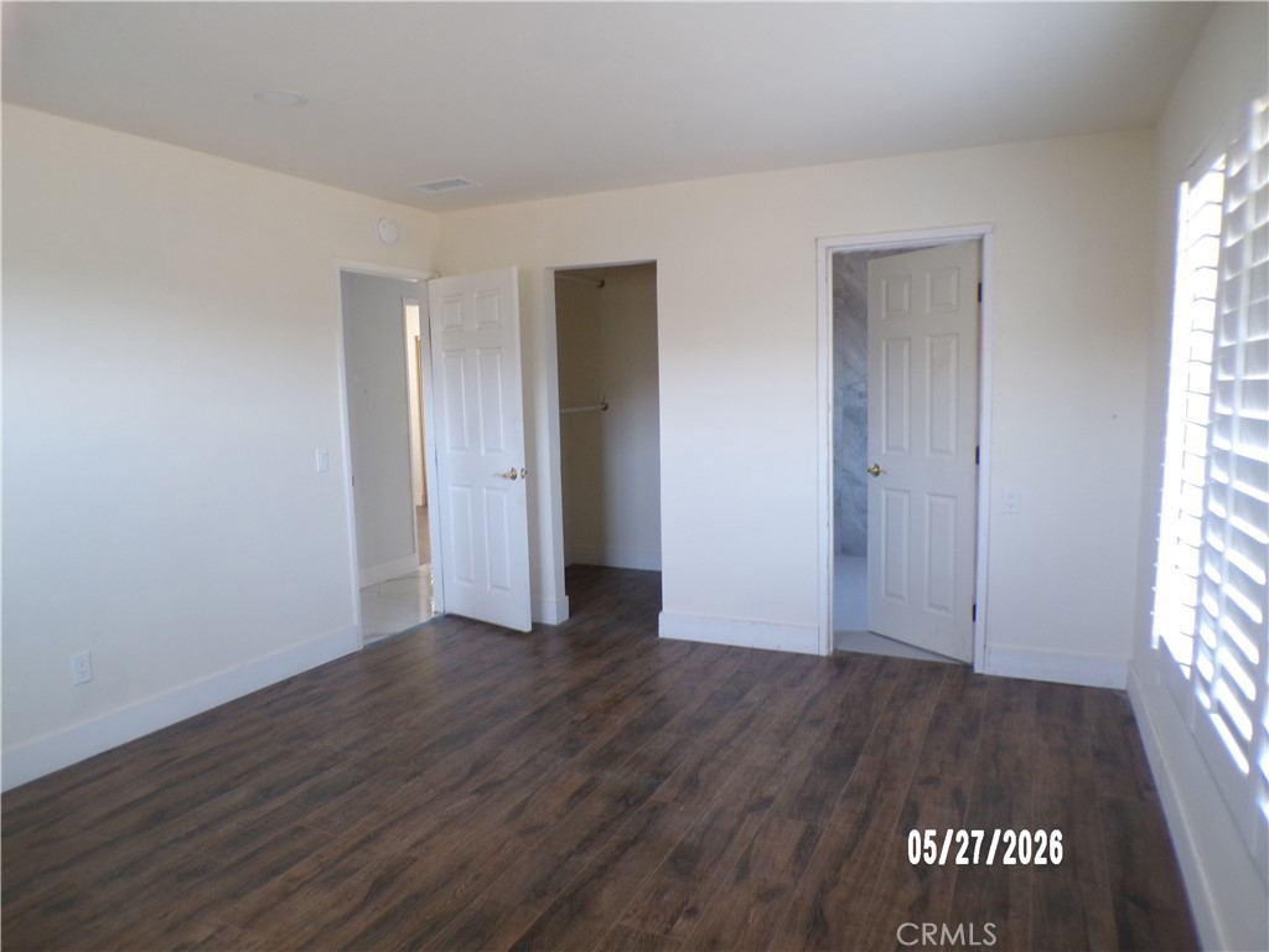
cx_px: 634
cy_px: 476
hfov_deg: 71.6
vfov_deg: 56.8
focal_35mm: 24
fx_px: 880
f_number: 3
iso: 200
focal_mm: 4.3
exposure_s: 1/34
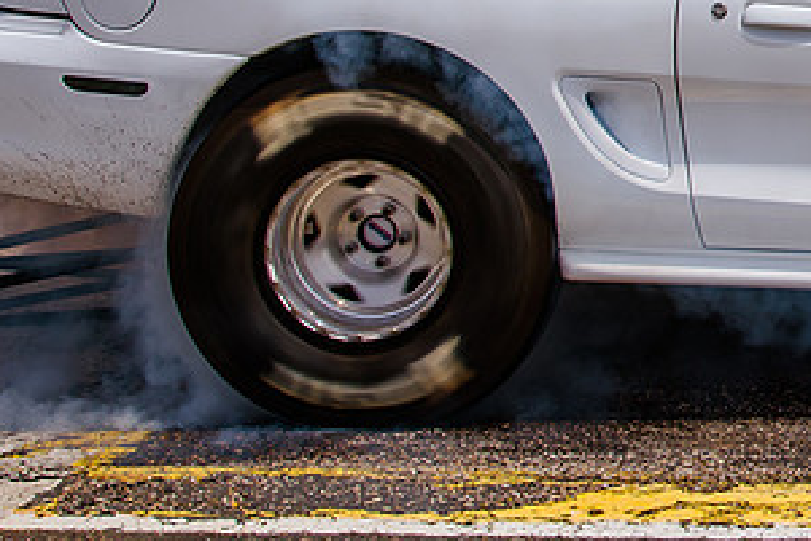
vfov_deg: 10.1
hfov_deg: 14.4
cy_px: -55
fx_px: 3043
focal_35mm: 135
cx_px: 1108
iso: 200
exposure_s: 1/500
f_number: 10
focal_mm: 38
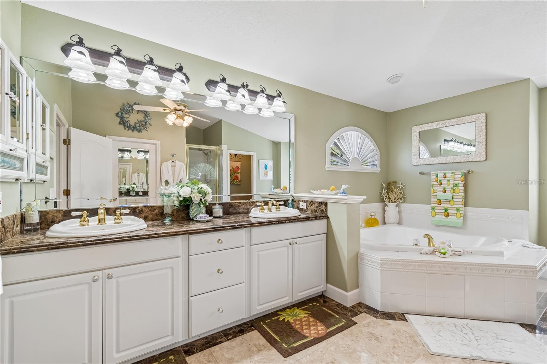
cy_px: 182
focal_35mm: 15
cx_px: 274
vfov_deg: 77.3
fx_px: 228
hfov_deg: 100.4
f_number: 7.1
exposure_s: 1/8
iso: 100
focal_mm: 10
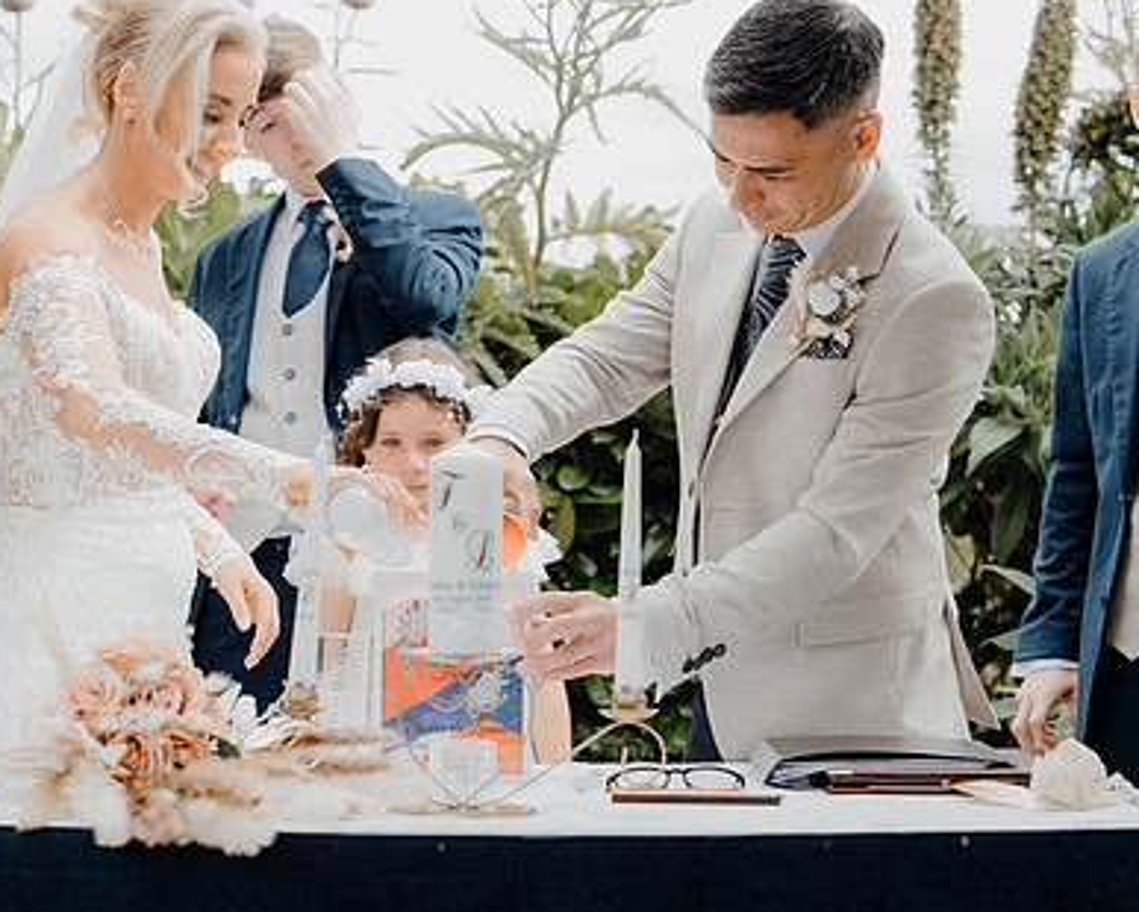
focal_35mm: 83
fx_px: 2799
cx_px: 627
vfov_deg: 18.5
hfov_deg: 23.0
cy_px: 416
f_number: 3.5
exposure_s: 1/200
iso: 125
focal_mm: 59
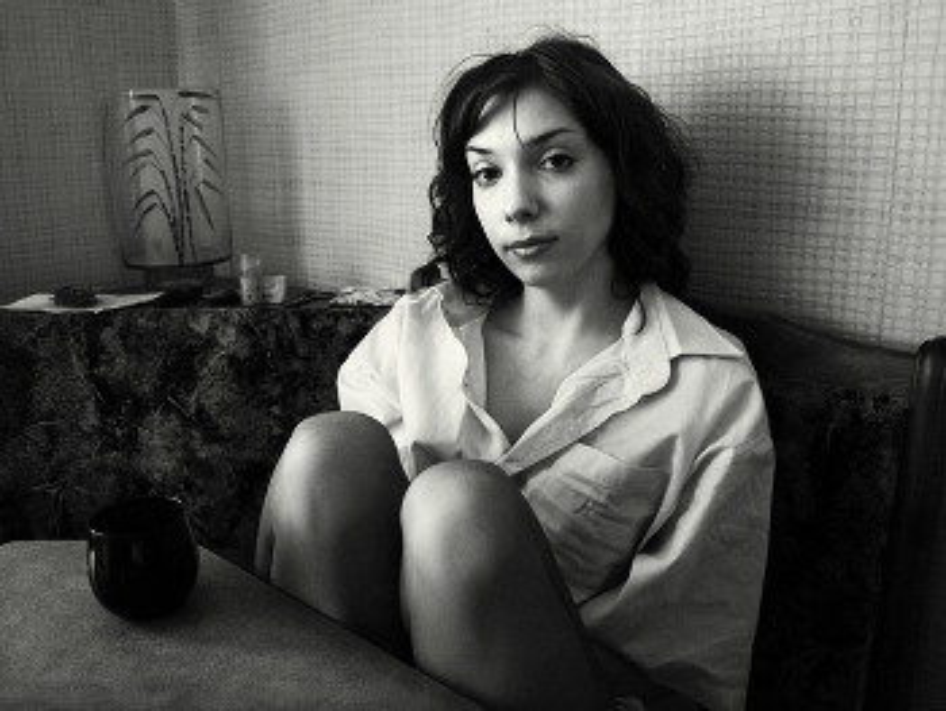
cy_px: 356
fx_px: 930
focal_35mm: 34
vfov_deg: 41.8
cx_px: 473
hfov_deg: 53.9
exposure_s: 1/15
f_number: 4
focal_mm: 17
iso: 200
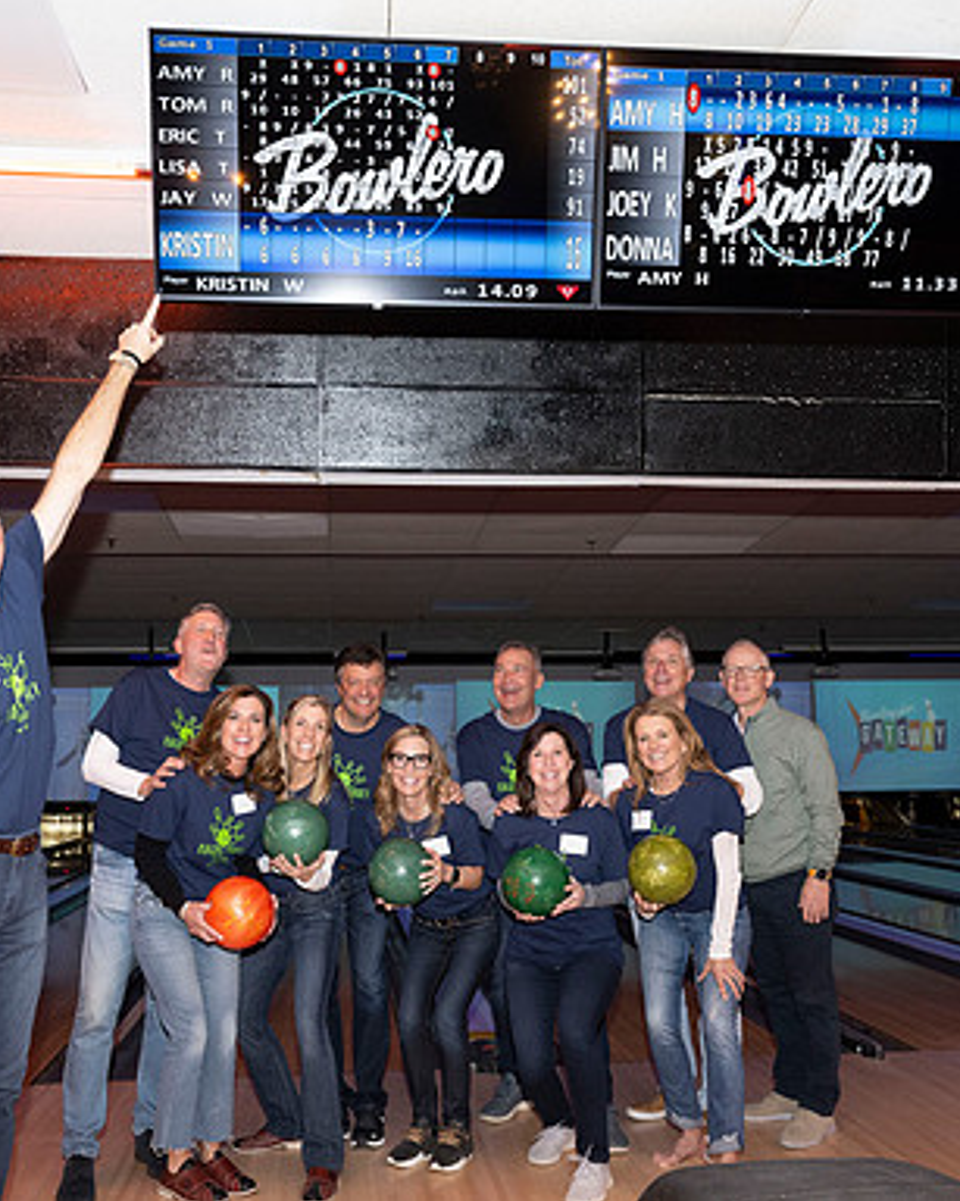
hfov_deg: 43.3
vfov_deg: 52.9
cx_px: 441
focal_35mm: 34
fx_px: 1208
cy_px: 599
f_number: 5.6
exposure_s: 1/60
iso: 1600
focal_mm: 24
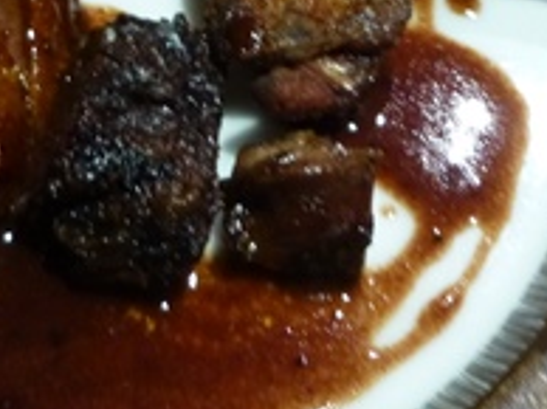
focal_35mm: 66
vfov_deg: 21.1
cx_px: 206
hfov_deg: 29.3
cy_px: -42
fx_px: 1042
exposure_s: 1/8
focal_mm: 4.5
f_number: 3.1
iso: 500
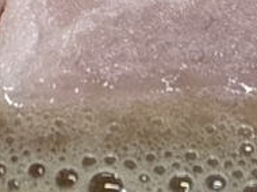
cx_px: 115
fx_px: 1172
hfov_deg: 12.5
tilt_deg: -35.8
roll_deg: -0.7
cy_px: -249
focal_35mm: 158
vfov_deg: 8.6
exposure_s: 1/99
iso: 100
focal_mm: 2.22
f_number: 2.2
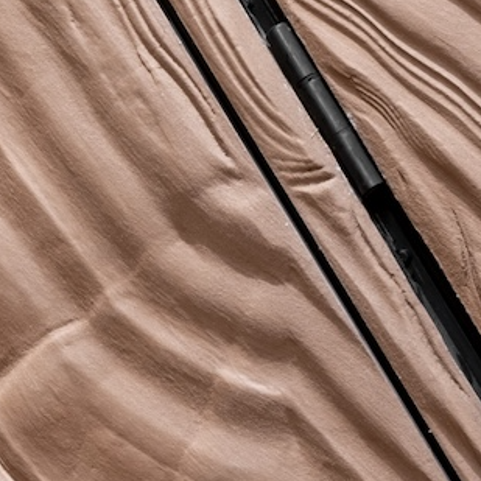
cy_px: 549
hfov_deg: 10.0
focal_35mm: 173
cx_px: 571
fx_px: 2720
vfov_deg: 10.0
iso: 50
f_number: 11
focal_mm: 35
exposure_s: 6
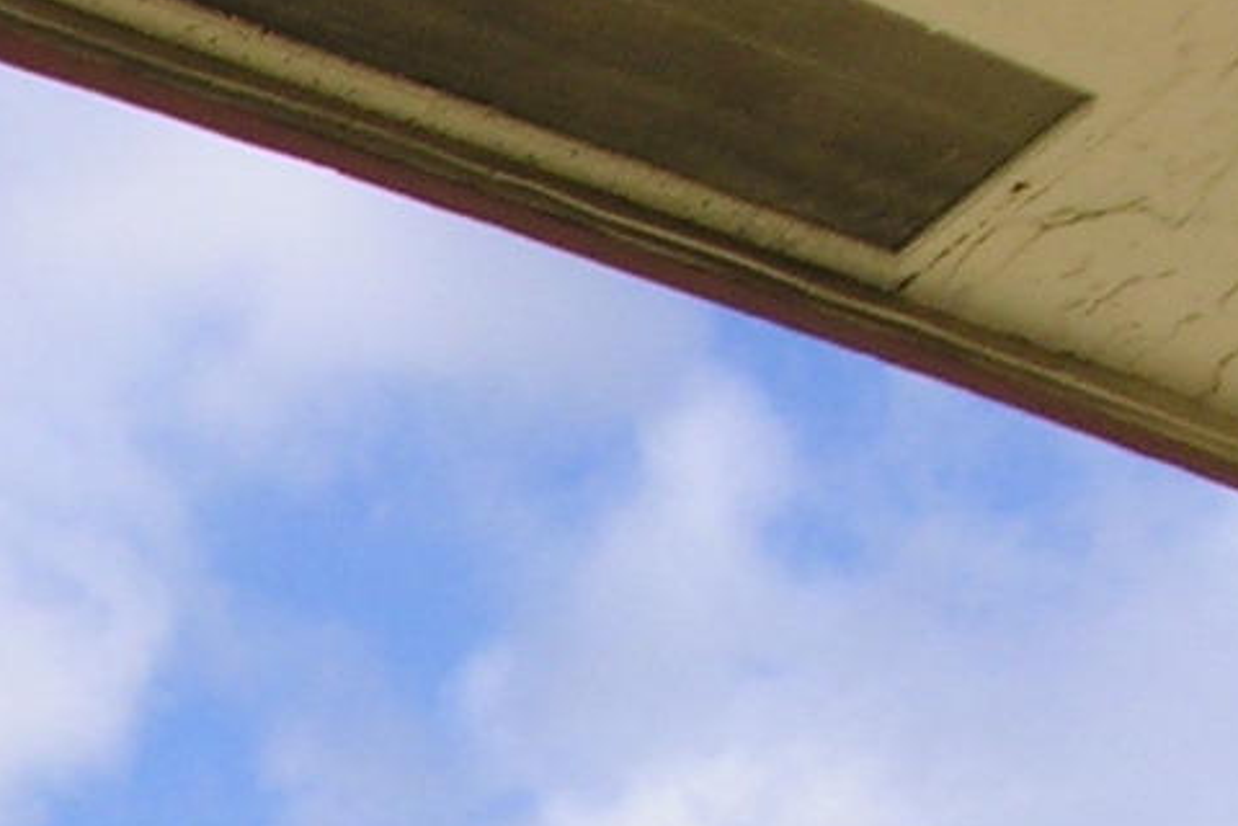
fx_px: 6430
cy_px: 2065
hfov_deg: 9.9
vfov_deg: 6.9
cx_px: -1493
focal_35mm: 187
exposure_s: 1/500
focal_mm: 7.8
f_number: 5.6
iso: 100
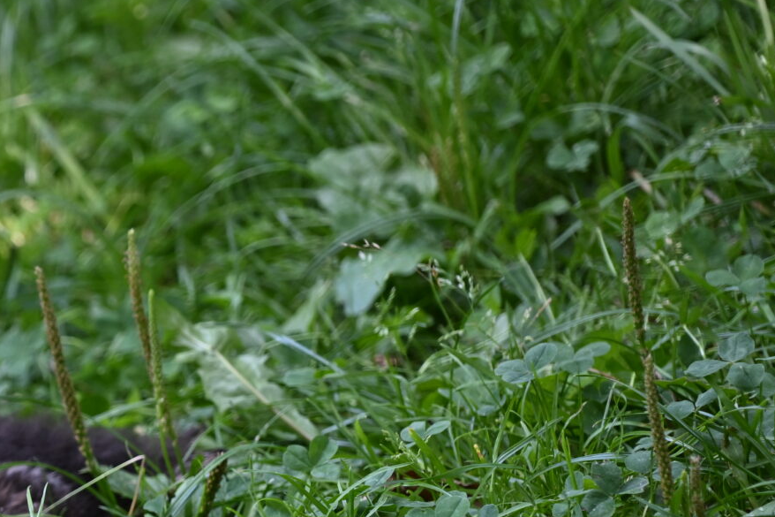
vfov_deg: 3.9
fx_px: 7533
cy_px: 629
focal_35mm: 350
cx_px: -313
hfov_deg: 5.8
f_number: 4
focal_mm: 120
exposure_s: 1/125
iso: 320
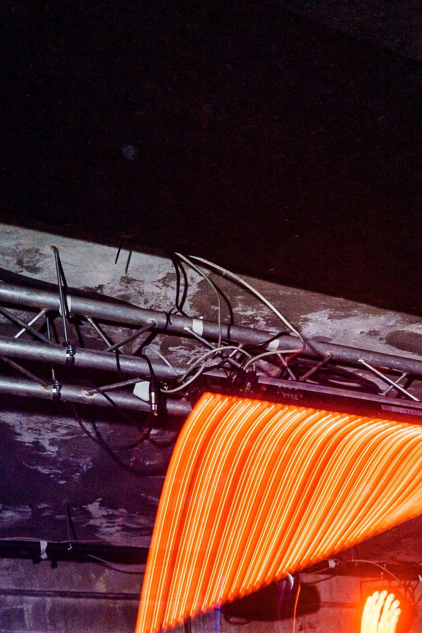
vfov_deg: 27.5
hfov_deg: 24.2
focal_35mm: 53
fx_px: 932
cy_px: 921
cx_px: 441
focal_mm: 17
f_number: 5.6
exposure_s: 1/15
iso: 500
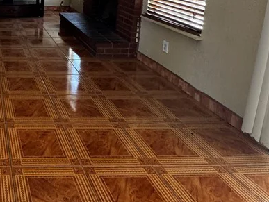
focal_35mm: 37
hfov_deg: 42.3
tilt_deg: -10.7
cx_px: -8
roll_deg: -0.9
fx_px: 288
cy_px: -1
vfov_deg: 35.1
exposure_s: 1/60
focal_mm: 2.22
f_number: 2.2
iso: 400
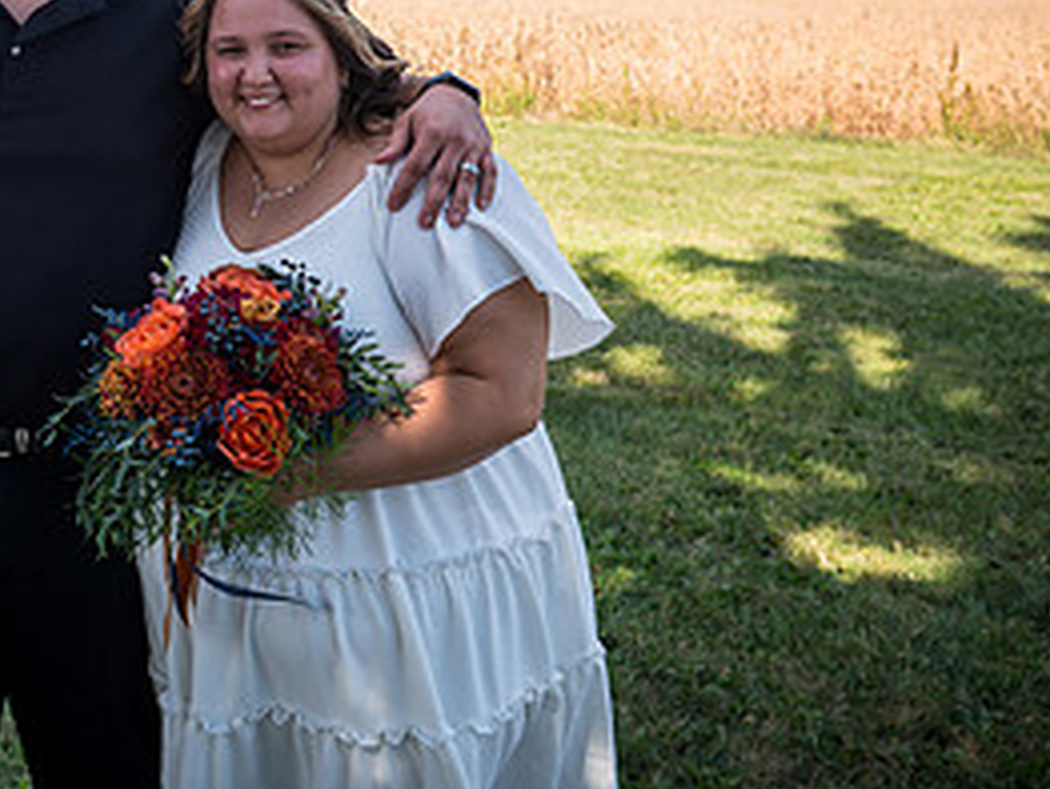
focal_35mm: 51
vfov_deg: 28.0
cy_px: 152
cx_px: 116
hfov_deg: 35.4
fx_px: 1548
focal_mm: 24
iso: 100
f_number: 5
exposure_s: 1/400
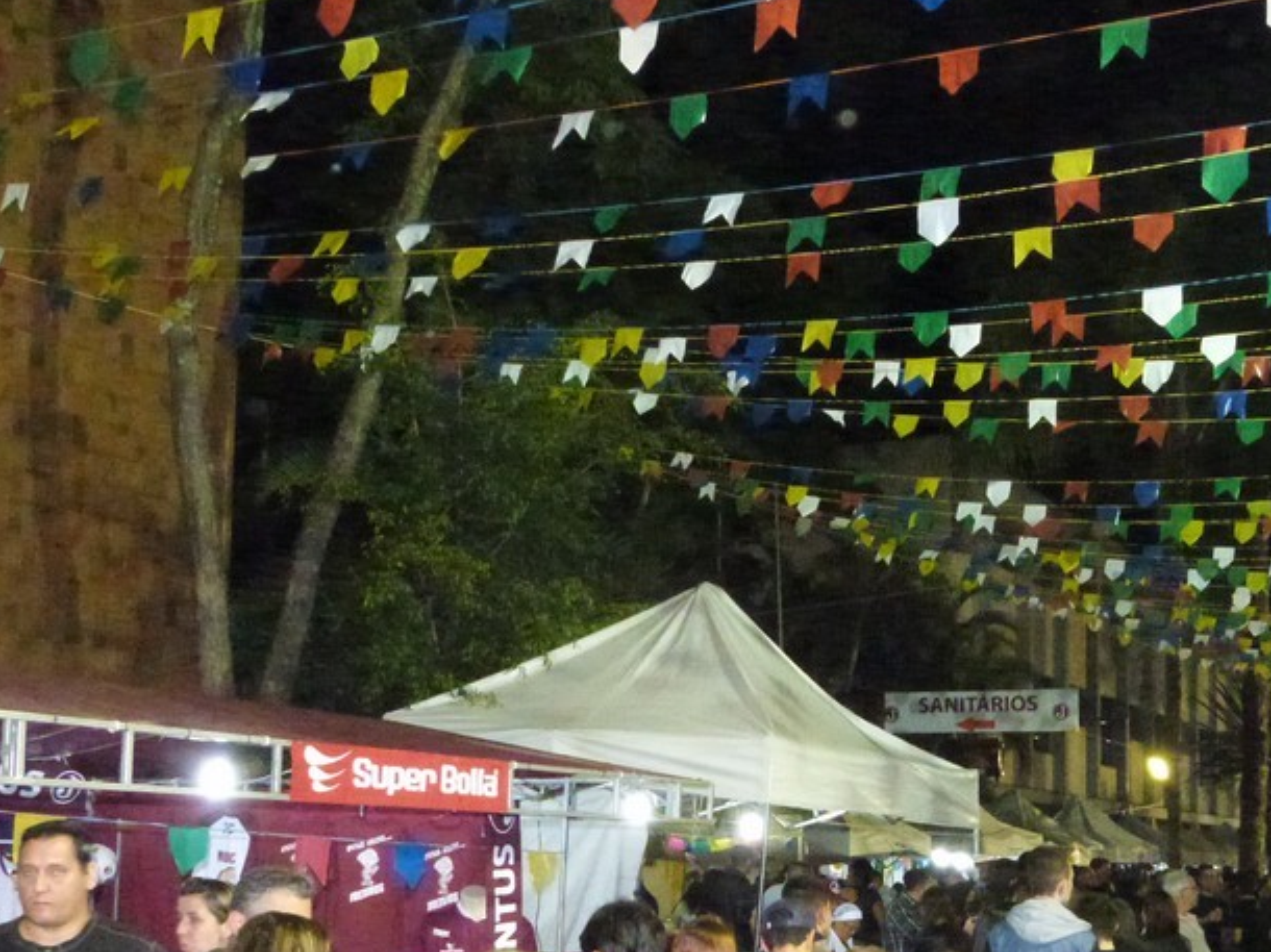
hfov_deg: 43.6
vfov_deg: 33.2
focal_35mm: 42
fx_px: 1542
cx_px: 921
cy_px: 775
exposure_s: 1/50
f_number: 5
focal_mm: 4.5
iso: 1600
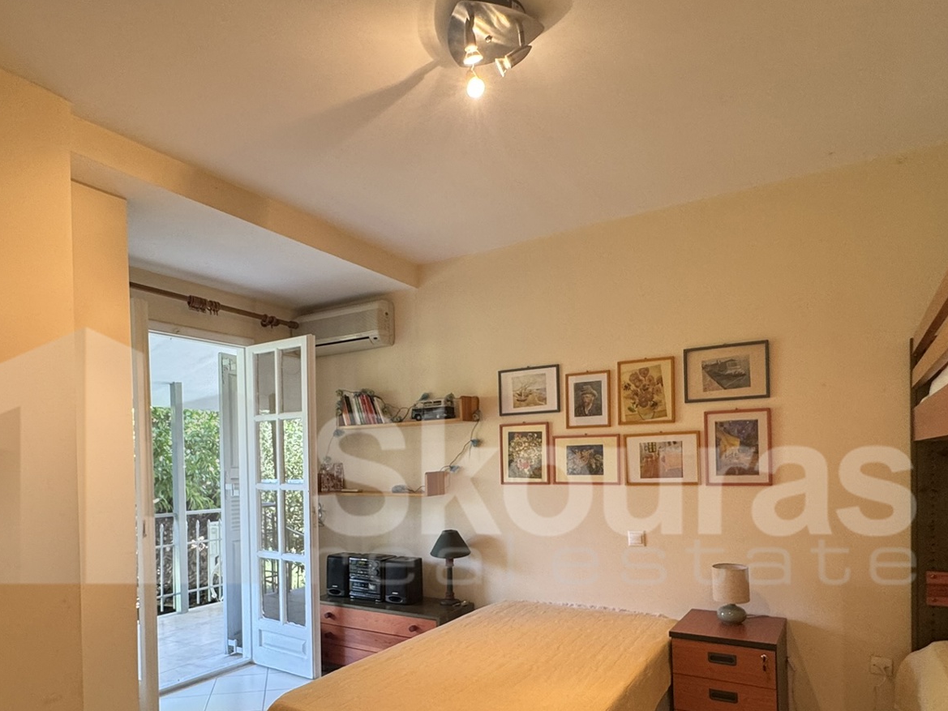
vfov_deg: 57.8
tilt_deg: +0.9
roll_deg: +0.8
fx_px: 630
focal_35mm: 23
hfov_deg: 73.5
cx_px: 405
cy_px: 465
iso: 160
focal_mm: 2.22
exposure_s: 1/100
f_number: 2.2
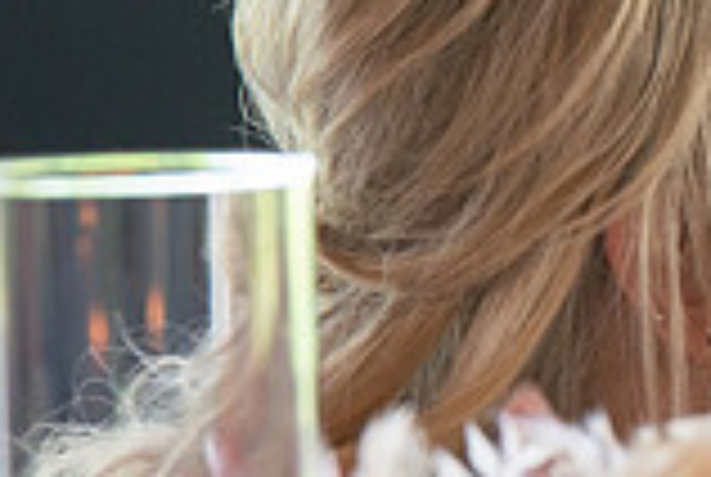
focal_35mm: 964
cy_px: 208
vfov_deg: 1.4
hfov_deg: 2.1
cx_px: 1148
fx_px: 19075
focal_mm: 200
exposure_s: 1/100
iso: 1000
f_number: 6.3
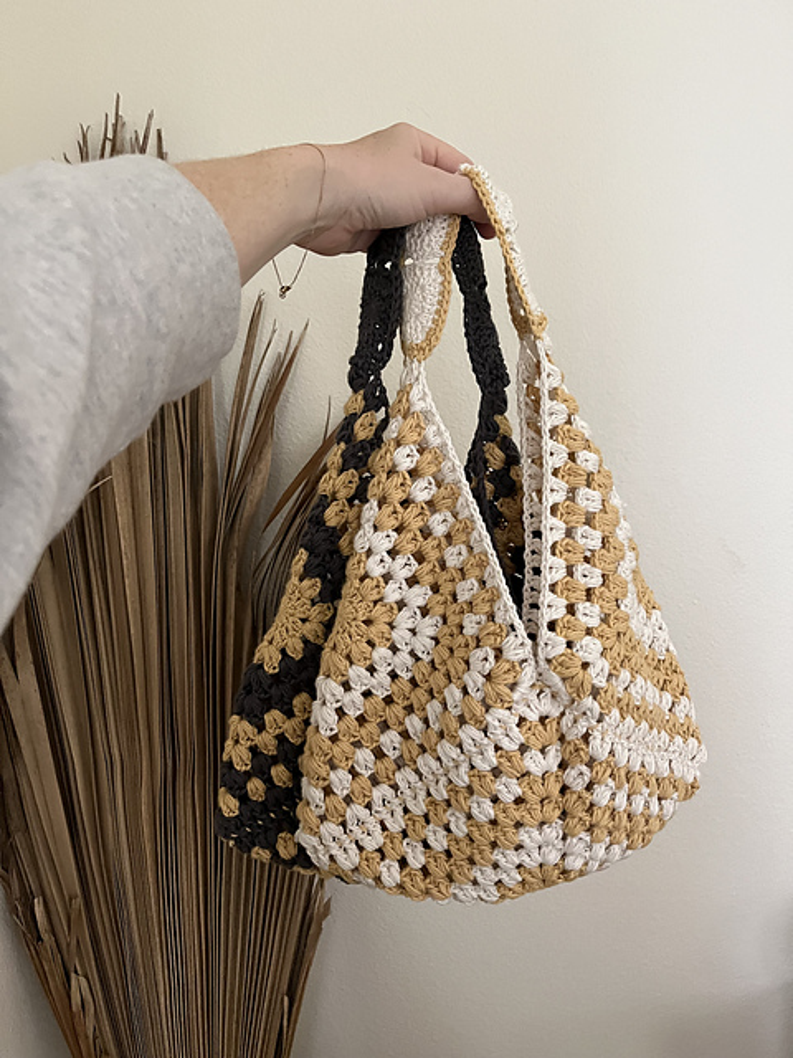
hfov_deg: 53.1
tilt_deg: -8.4
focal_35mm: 26
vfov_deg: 67.3
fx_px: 794
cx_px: 396
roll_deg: +4.6
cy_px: 529
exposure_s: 1/60
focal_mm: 5.1
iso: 500
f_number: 1.6
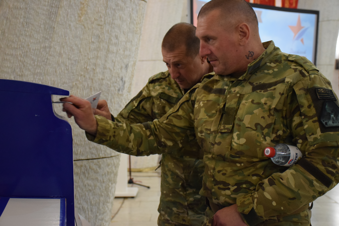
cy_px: 113
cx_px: 170
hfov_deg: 38.9
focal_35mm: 51
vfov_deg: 26.5
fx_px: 480
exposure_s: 1/60
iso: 2500
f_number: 4.2
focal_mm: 34
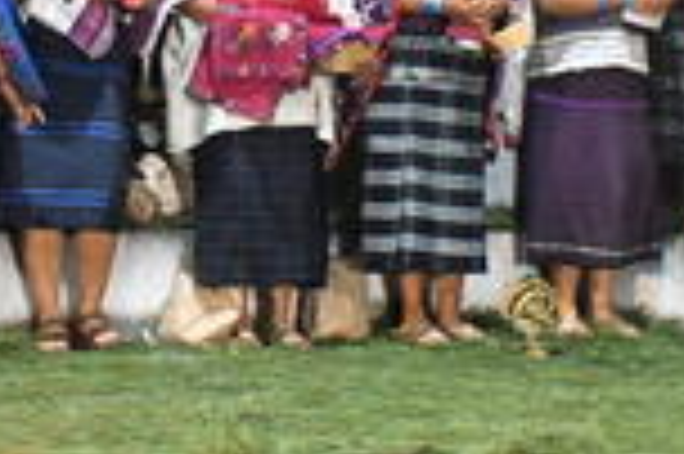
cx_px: -76
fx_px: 2809
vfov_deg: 9.0
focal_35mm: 148
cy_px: -193
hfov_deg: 13.6
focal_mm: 30
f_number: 4
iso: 3200
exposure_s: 1/100
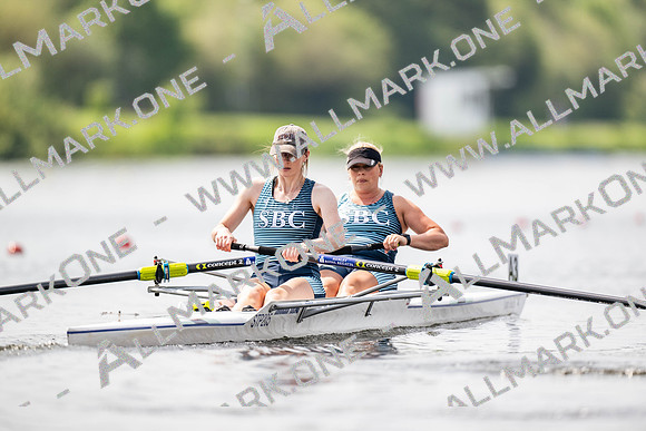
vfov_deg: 2.3
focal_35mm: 600
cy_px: 216
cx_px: 323
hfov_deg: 3.4
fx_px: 10769
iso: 400
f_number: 4
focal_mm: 600
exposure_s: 1/2500
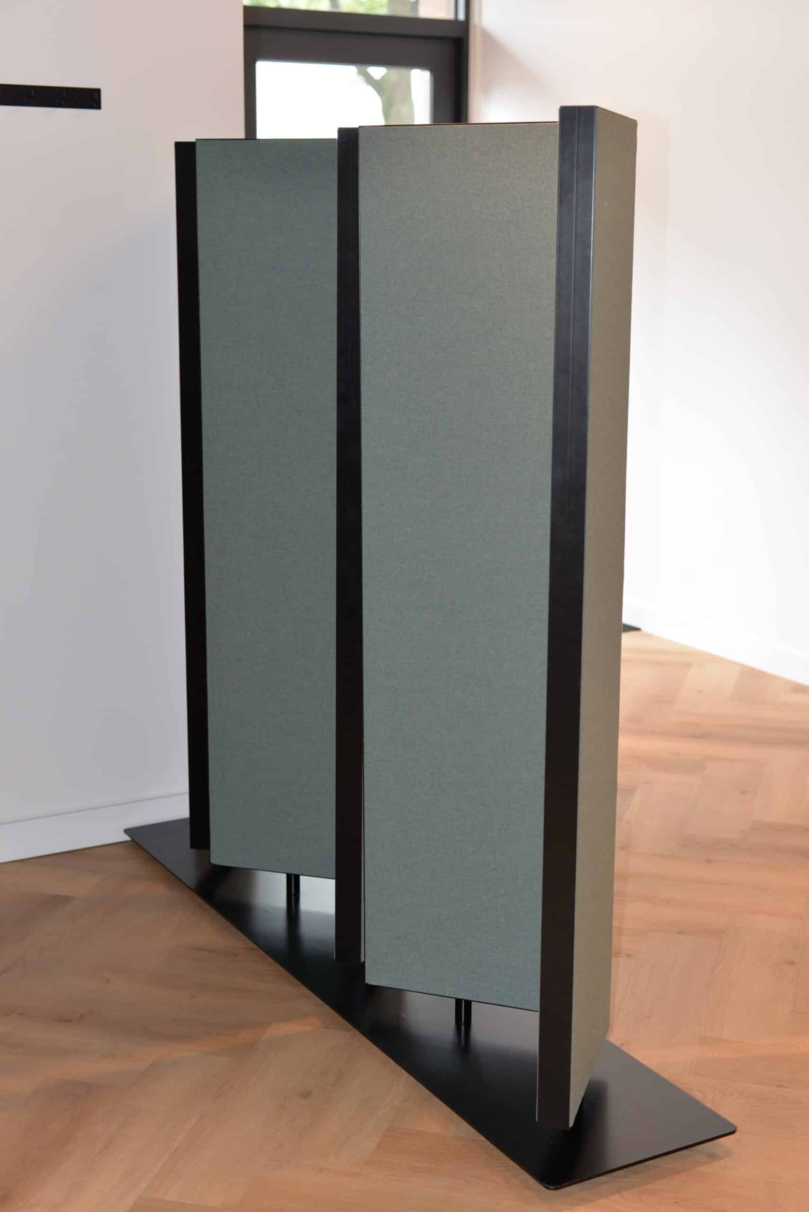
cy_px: 606
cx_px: 404
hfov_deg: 27.0
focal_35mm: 50
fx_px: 1684
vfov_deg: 39.6
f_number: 4
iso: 320
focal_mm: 50
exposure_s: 1/60
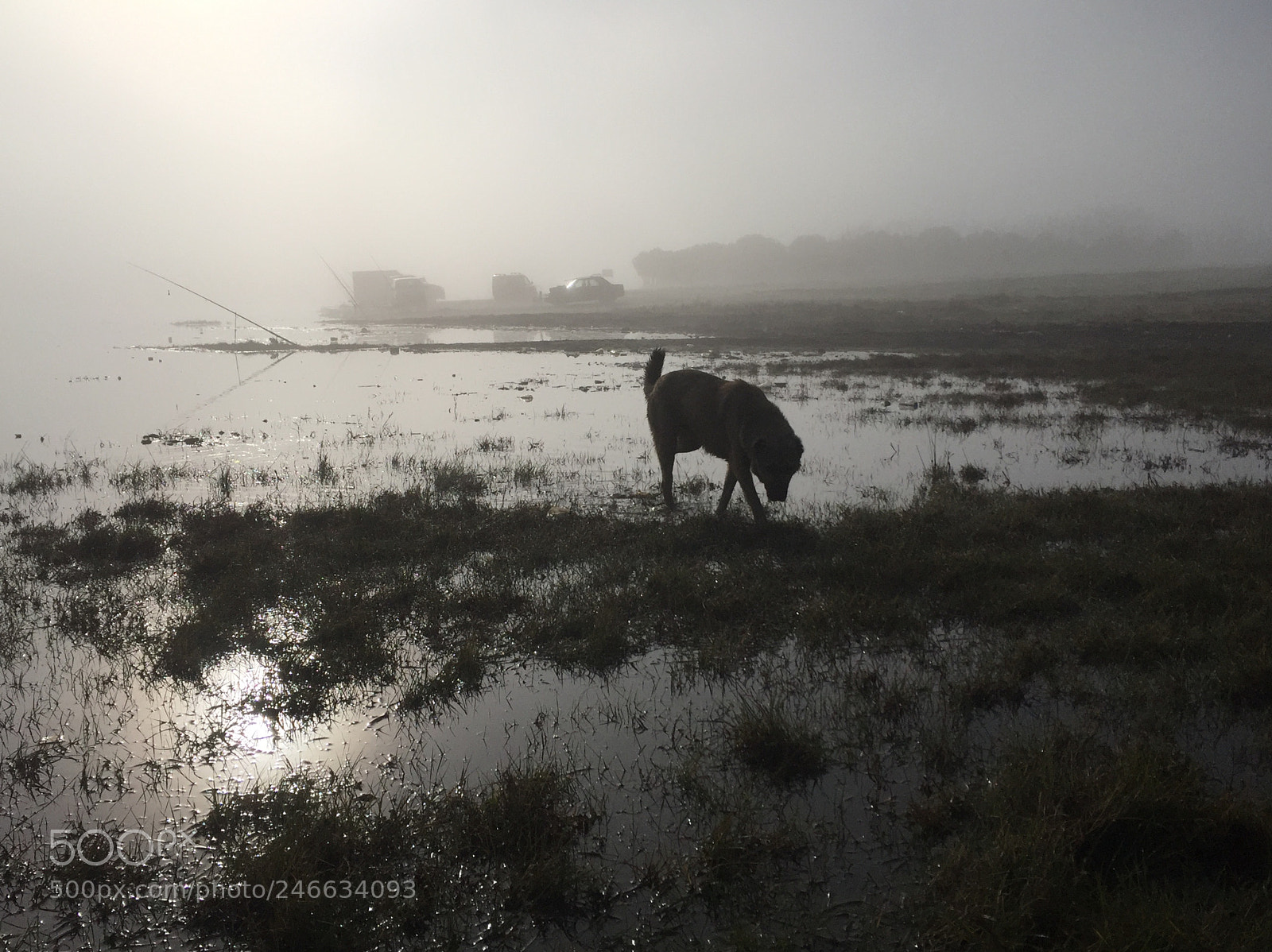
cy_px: 476
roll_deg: -3.0
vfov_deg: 48.2
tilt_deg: -8.8
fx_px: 1065
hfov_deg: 61.7
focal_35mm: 29
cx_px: 636
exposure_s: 1/20000
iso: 40
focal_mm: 4.15
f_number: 2.2
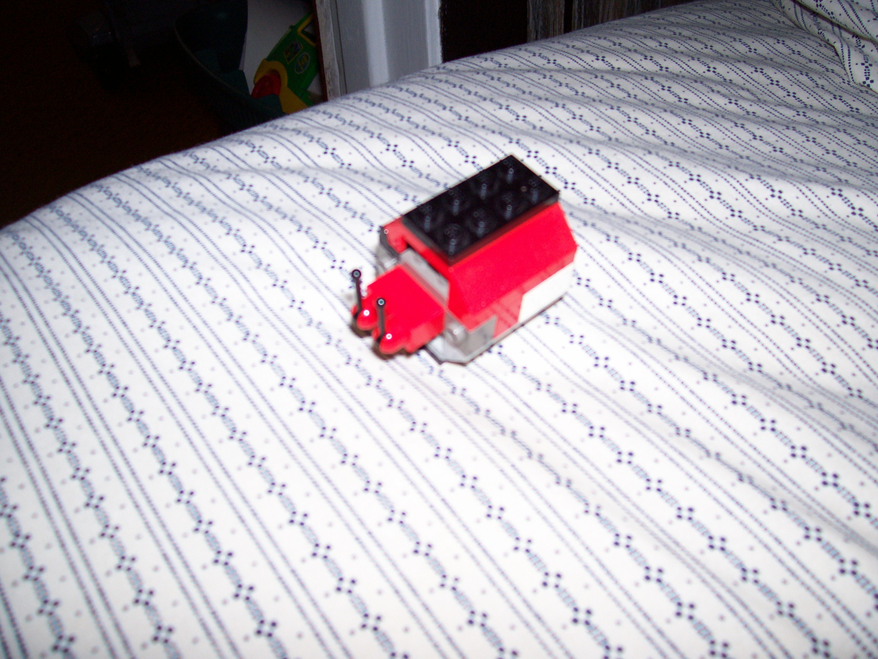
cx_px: 439
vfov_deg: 41.8
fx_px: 862
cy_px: 330
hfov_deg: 54.0
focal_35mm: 34
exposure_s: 1/64
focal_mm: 5.6
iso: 80
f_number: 2.7
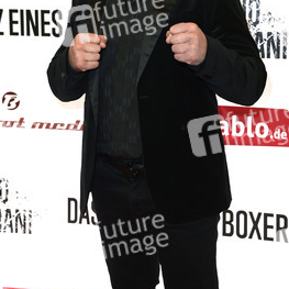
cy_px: 76
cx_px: 144
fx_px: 708
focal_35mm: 75
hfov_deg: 23.1
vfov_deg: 22.9
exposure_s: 1/100
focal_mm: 58
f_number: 5.6
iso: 500
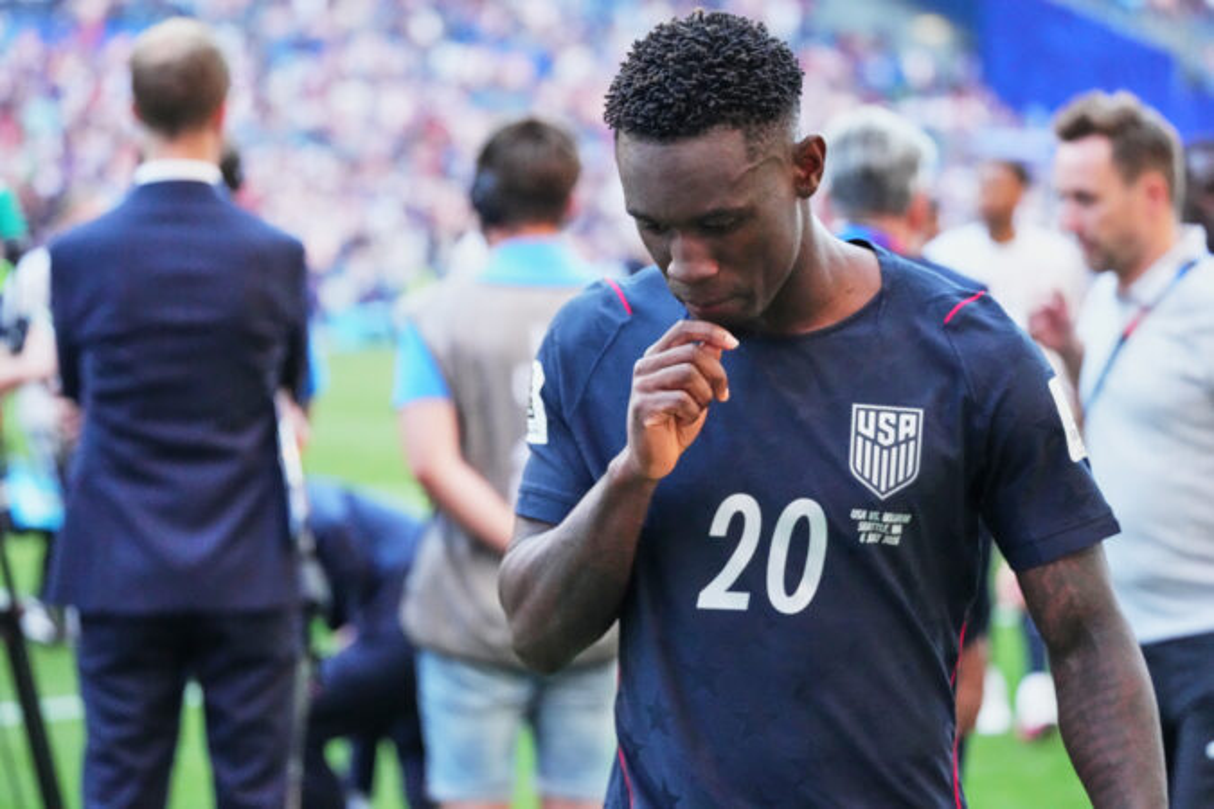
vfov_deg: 10.2
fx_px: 4552
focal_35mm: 135
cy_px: 404
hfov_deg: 15.2
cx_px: 607
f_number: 4.5
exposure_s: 1/2000
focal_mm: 135
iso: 10000
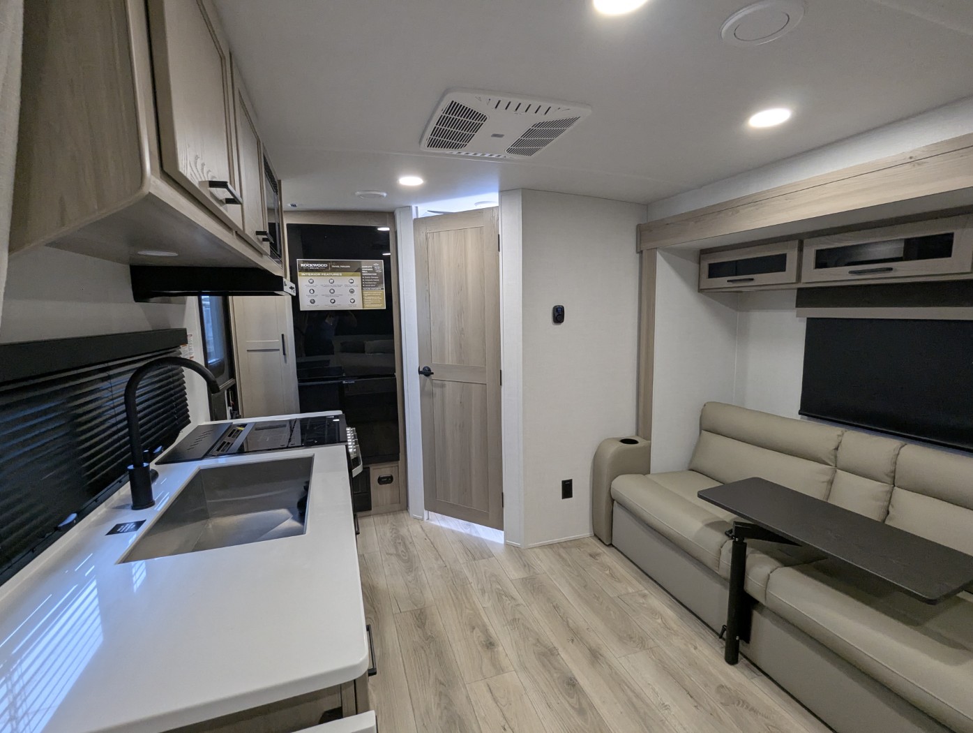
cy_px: 366
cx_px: 486
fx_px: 450
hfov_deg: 94.4
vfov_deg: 78.2
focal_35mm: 16
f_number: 2.2
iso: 256
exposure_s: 1/101
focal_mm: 2.35
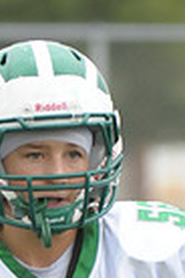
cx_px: 69
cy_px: 427
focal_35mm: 1260
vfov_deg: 1.6
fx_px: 9712
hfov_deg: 1.1
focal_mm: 200
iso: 1600
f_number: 4
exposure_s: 1/2500
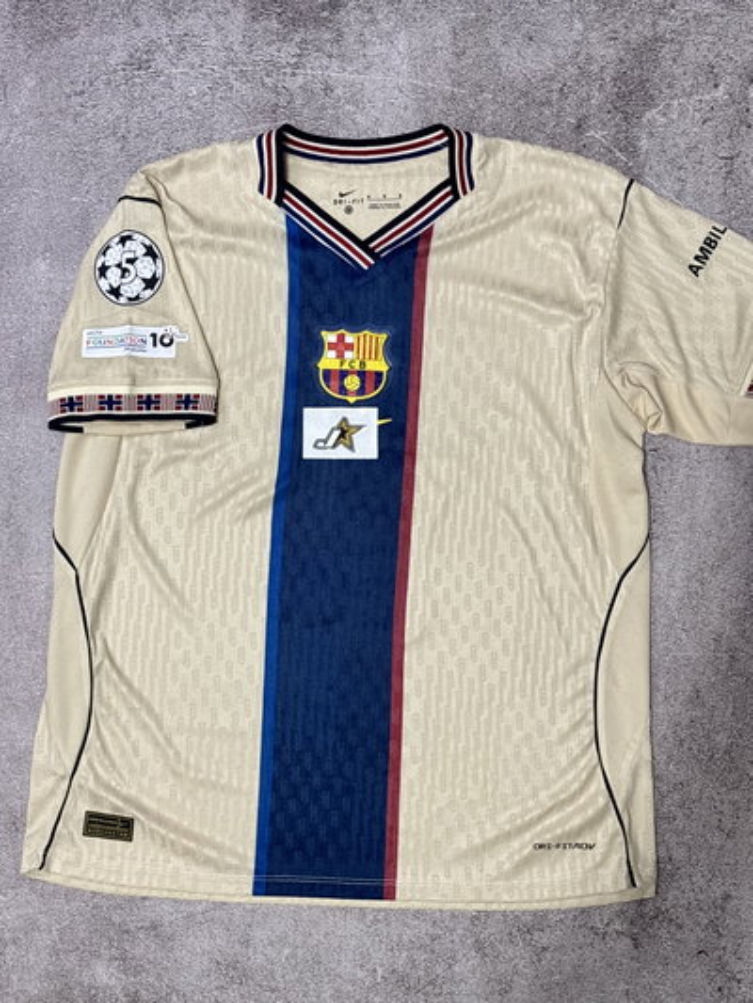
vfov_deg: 36.8
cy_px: 502
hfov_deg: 28.0
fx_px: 1508
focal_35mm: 52
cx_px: 376
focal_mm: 5.96
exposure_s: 1/33
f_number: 1.6
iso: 125
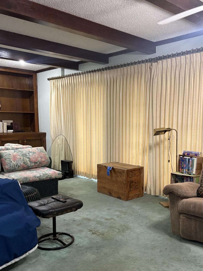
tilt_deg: -5.9
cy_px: 163
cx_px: 129
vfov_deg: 53.6
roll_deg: -0.3
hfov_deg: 41.4
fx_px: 266
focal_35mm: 34
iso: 320
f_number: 1.6
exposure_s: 1/60
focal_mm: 5.96
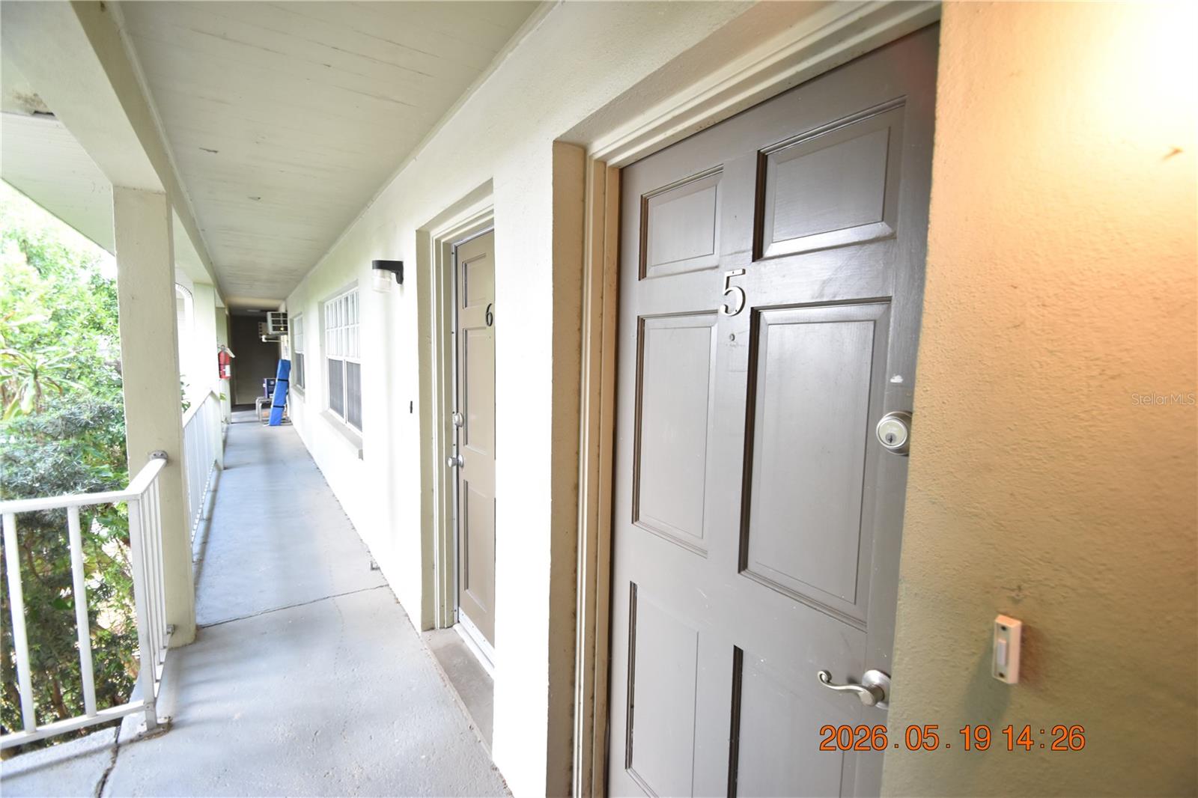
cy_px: 399
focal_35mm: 15
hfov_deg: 100.4
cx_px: 599
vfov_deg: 77.3
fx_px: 499
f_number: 3.5
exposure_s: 1/60
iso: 800
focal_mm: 10
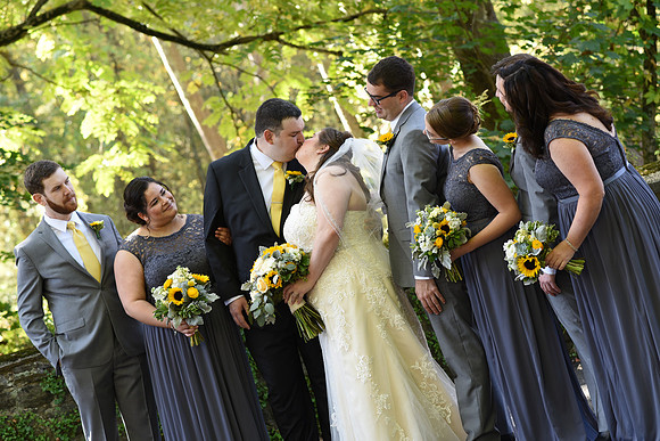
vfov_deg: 16.1
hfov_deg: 23.9
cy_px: 220
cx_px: 330
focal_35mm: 85
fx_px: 1559
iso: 500
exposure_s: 1/200
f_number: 4
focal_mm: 85
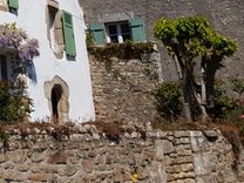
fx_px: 529
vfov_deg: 18.1
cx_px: -65
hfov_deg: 23.3
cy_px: -65
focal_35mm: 75
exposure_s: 1/4336
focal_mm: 4.2
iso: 40
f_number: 1.7
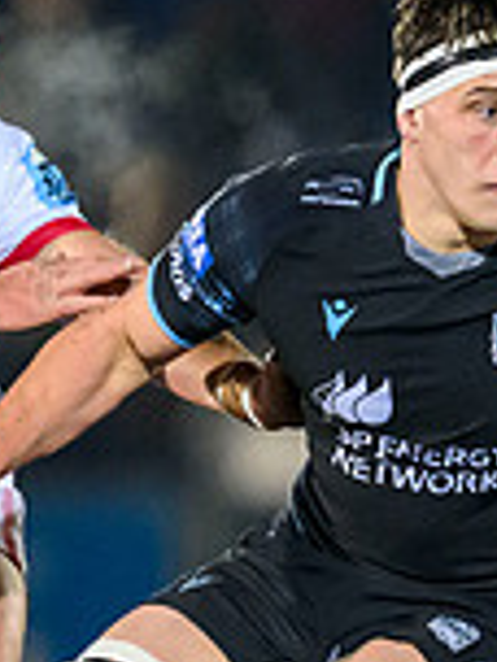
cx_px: 1598
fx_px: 45255
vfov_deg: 0.8
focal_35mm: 2364
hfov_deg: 0.6
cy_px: 647
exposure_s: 1/1250
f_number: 3.2
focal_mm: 400
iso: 6400
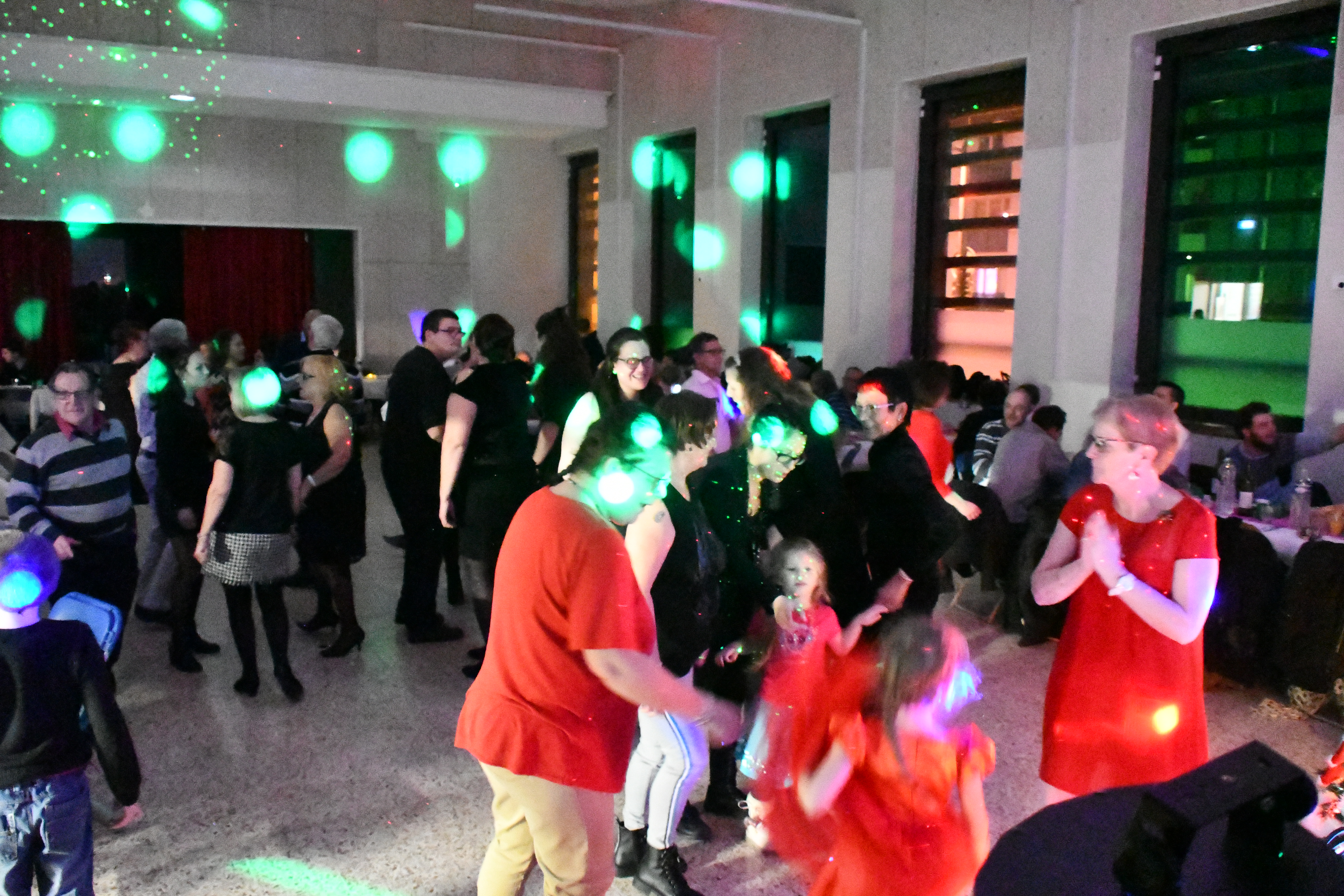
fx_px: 1157
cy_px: 448
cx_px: 672
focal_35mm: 31
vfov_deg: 42.3
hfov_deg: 60.3
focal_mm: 21
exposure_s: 1/40
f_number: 3.8
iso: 51200
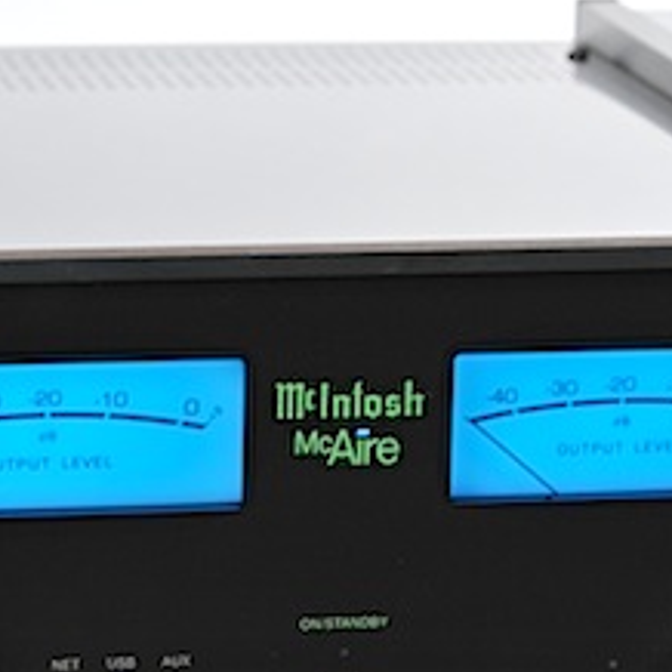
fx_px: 4305
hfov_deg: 8.9
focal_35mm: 196
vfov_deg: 8.9
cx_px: 339
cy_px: 473
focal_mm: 105
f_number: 9
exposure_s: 1/30
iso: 1600
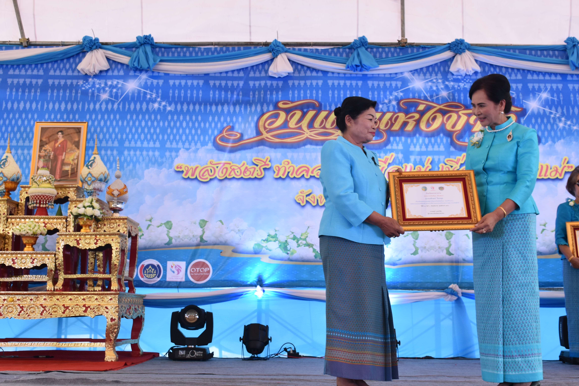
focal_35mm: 47
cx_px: 308
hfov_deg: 41.9
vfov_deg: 28.6
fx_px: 756
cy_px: 175
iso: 400
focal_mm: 24
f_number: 7.1
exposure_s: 1/200
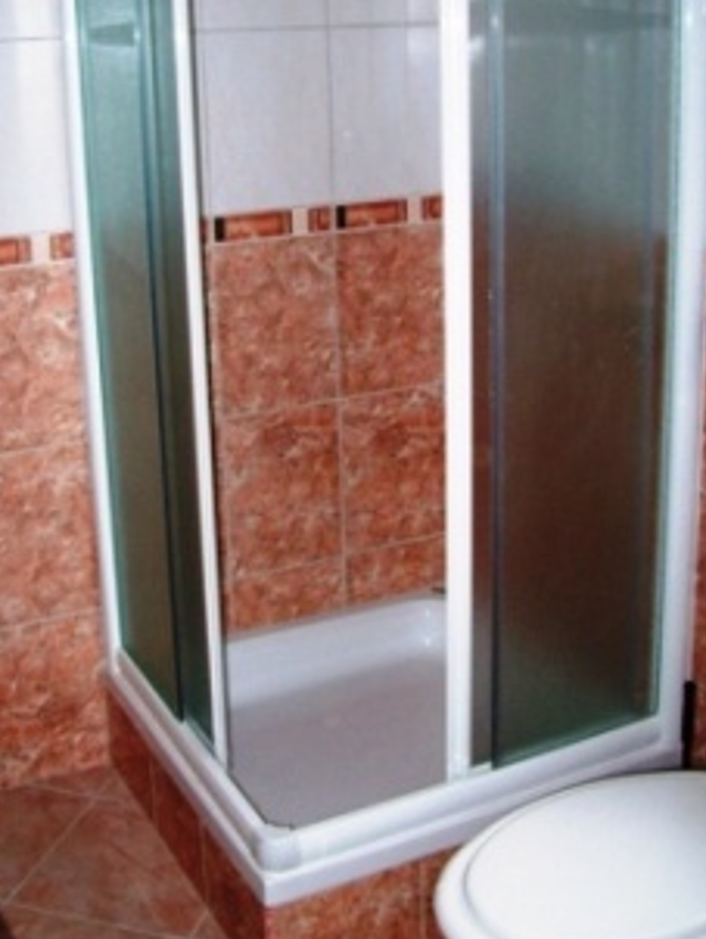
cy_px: 359
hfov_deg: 30.3
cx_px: 348
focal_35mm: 48
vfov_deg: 39.4
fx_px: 1303
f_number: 2.7
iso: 80
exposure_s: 1/64
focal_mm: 6
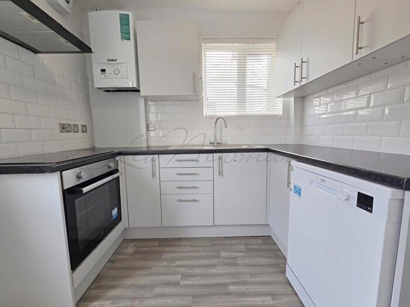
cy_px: 154
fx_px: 154
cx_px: 205
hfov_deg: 106.2
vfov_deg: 89.9
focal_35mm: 13
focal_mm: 2.2
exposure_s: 1/134
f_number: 2.2
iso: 50
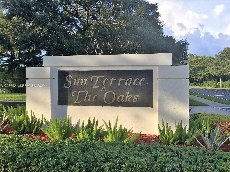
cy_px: 86
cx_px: 115
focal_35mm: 29
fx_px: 193
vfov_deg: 48.2
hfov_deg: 61.7
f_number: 2.2
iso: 32
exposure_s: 1/838
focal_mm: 4.15
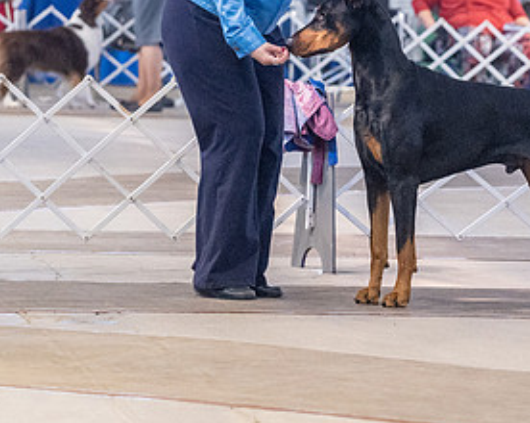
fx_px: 3603
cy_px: 15
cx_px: 402
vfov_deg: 6.7
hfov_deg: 8.4
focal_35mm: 230
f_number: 3.5
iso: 6400
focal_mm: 100
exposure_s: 1/320
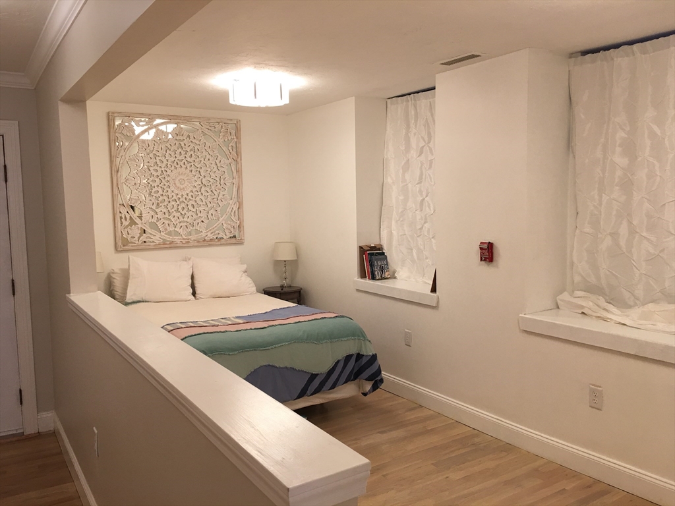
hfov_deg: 61.7
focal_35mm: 29
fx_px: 565
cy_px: 253
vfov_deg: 48.2
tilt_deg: -5.2
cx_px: 338
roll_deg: +1.7
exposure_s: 1/15
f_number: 2.2
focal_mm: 4.15
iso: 25
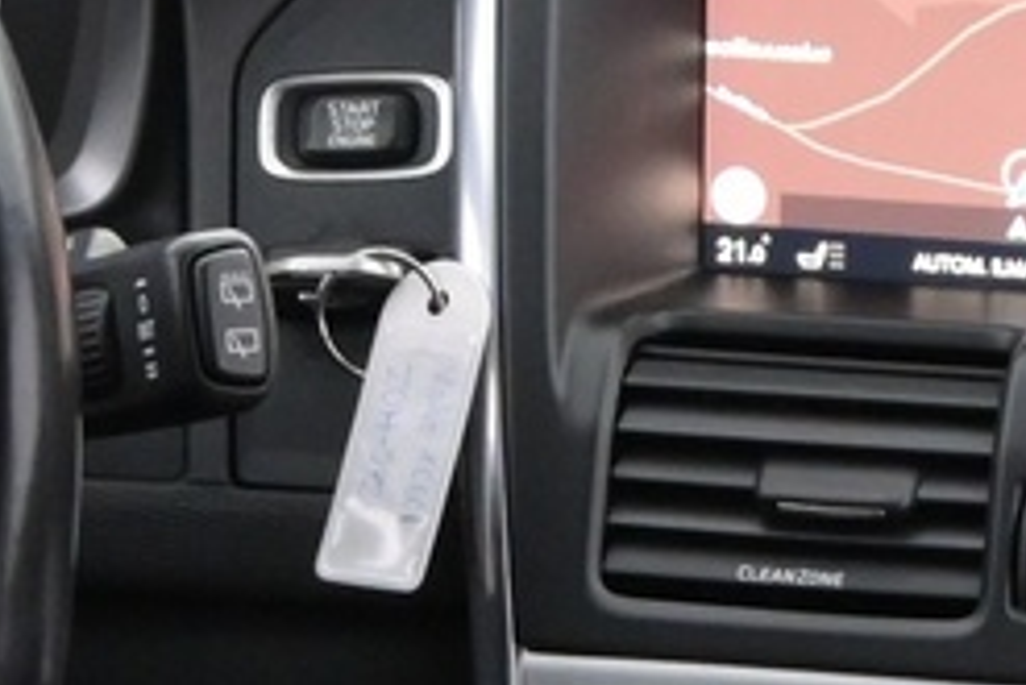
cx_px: 1014
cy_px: 1175
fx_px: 5465
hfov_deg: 10.6
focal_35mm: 192
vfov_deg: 7.0
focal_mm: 19.5
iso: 2500
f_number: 3.8
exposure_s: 1/40
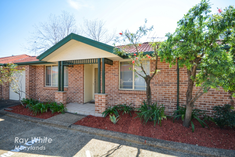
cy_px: 78
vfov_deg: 77.5
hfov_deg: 100.3
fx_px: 98
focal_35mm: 15
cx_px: 118
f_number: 4
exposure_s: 1/60
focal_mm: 10
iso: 220
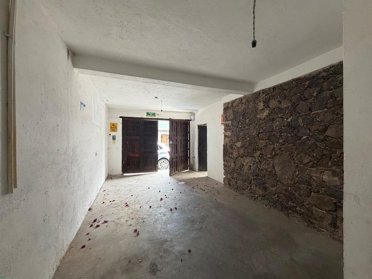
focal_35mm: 14
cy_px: 140
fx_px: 150
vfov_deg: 85.7
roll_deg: -0.3
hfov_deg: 102.1
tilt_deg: -0.6
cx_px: 186
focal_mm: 2.22
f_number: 2.2
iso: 320
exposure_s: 1/101
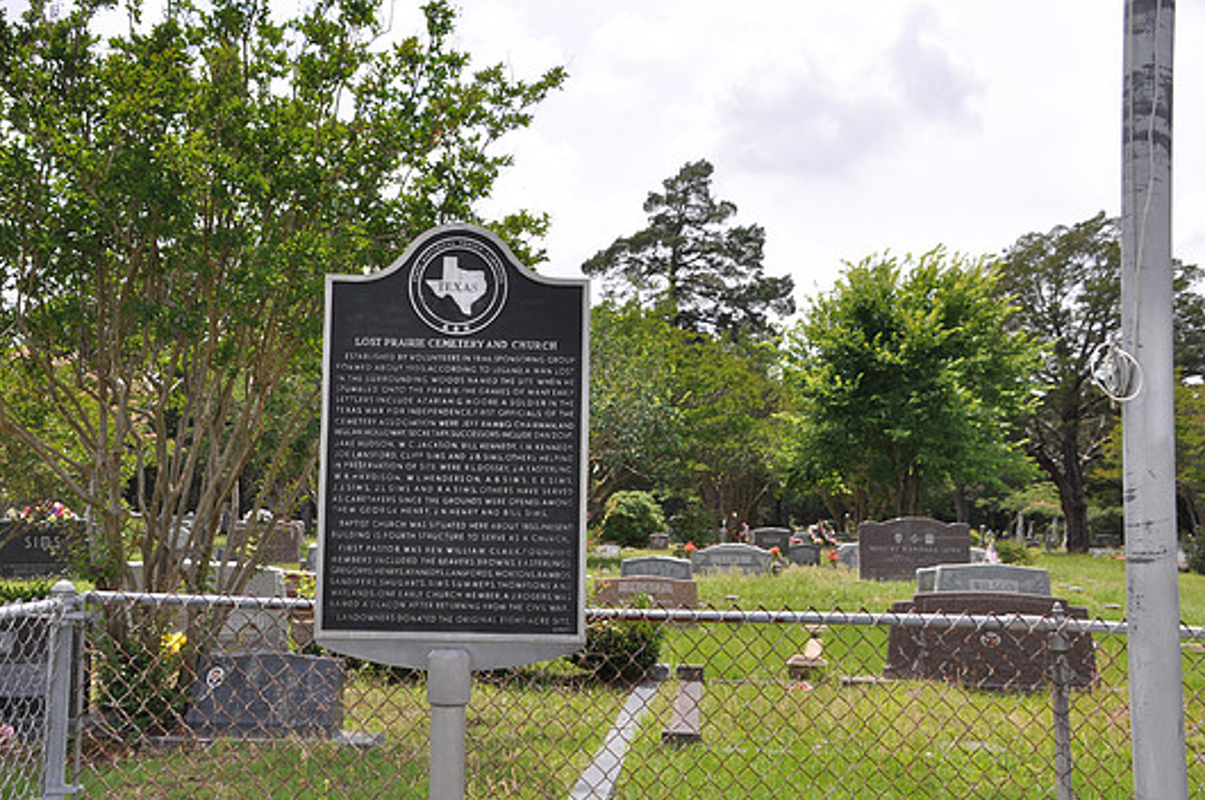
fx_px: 1538
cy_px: 372
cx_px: 548
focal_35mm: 46
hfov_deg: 42.7
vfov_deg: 29.2
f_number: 8
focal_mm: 28
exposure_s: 1/250
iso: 200
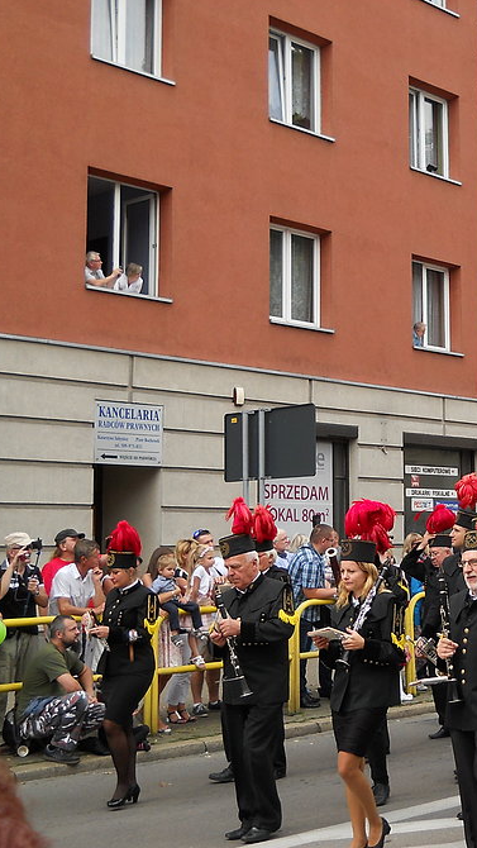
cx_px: 474
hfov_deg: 19.5
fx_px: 1349
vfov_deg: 34.9
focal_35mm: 60
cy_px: 425
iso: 80
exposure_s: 1/320
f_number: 3.1
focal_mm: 6.72
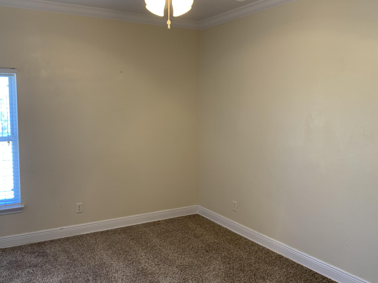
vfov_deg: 44.2
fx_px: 349
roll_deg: -0.2
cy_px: 144
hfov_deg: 56.8
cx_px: 174
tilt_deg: -6.0
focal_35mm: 32
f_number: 1.8
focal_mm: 4.25
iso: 100
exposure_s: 1/60
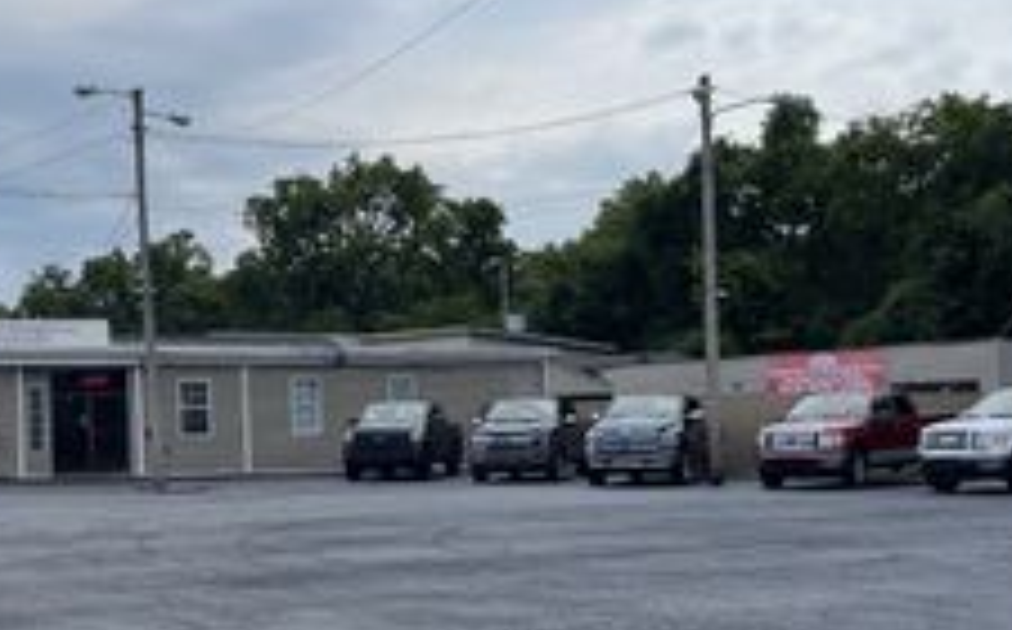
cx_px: 189
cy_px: 286
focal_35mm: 59
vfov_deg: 21.9
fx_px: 1625
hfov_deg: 33.5
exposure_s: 1/5128
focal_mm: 5.1
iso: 32
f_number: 1.6
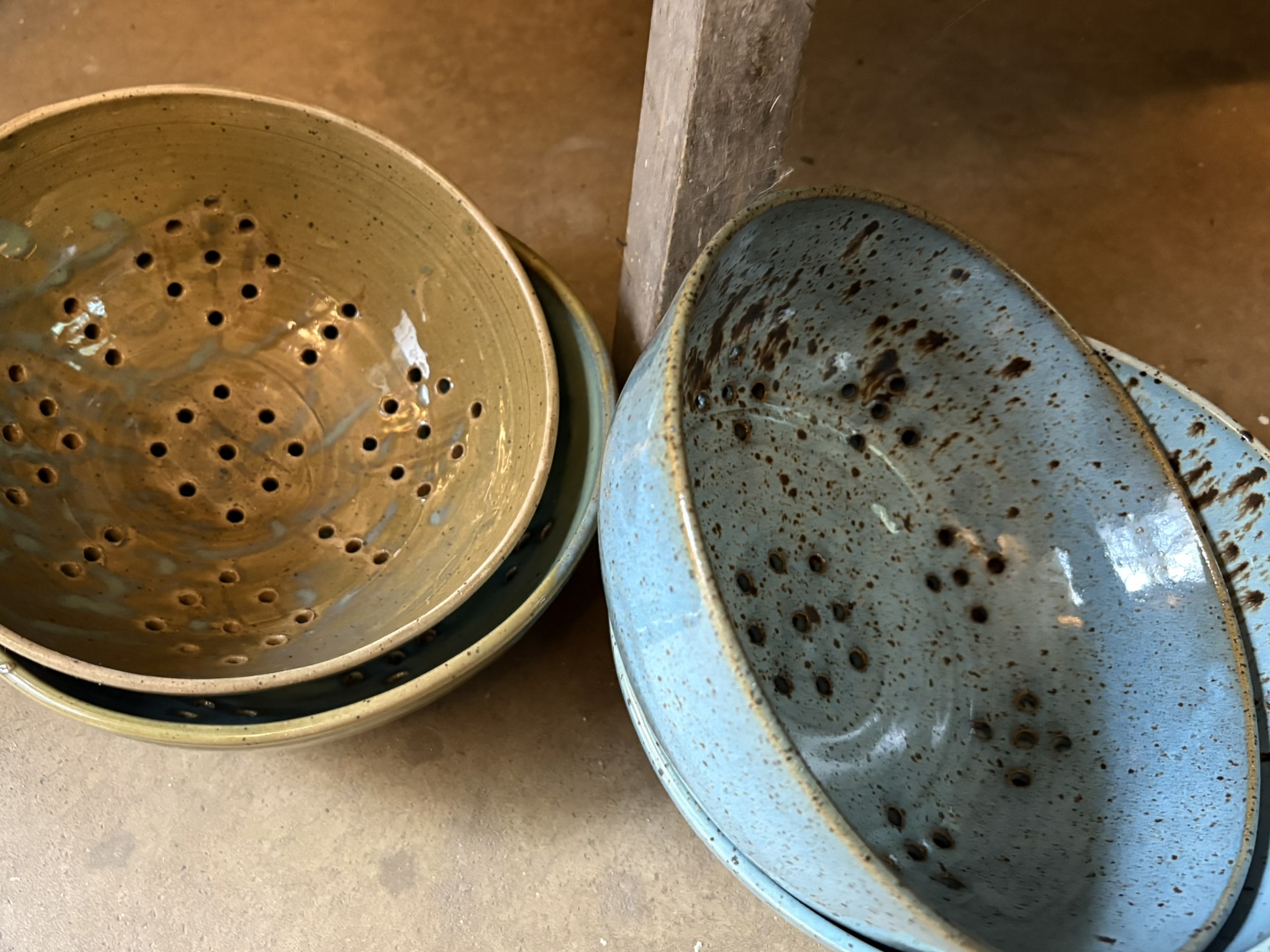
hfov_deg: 59.8
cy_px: 446
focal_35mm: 30
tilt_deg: -54.6
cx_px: 553
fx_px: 1101
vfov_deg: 46.8
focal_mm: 5.96
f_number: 1.6
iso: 500
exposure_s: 1/30
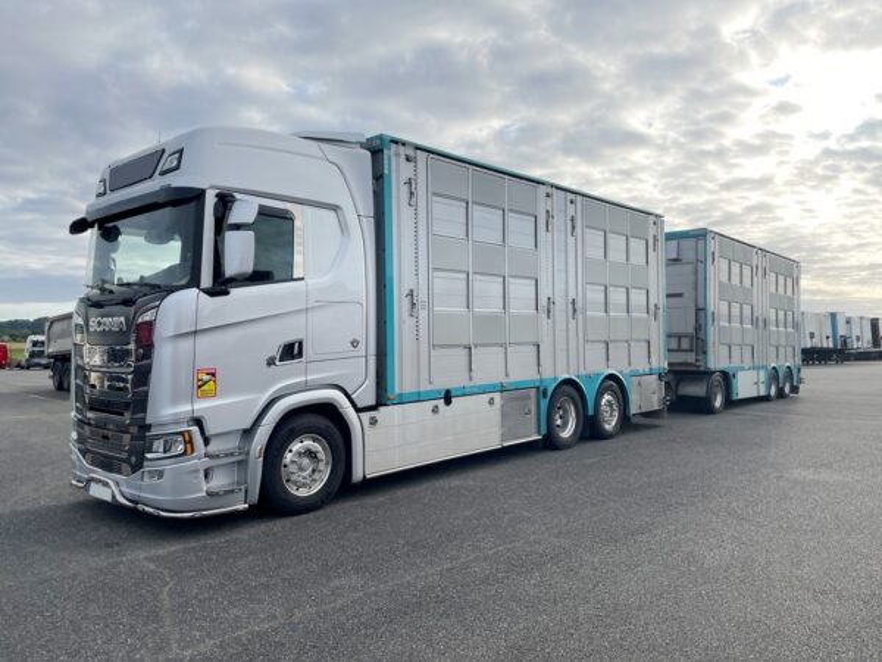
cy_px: 331
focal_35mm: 26
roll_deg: -0.2
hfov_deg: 67.3
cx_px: 441
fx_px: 662
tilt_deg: +3.7
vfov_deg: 53.1
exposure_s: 1/2174
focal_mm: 4.2
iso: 32
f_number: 1.6
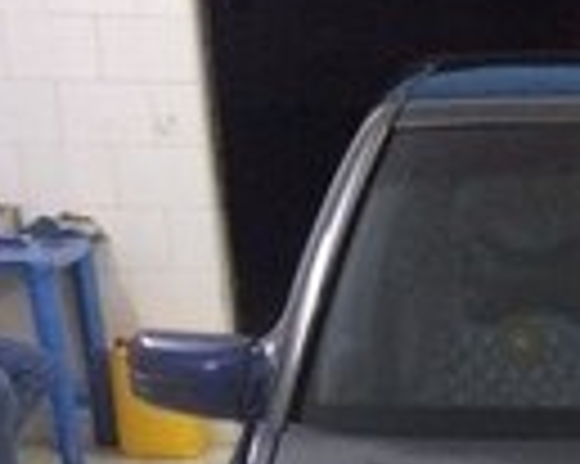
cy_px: 838
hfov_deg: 16.5
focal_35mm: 109
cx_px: 782
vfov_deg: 12.8
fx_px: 1870
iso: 250
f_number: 2.2
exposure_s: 1/33
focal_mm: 4.15
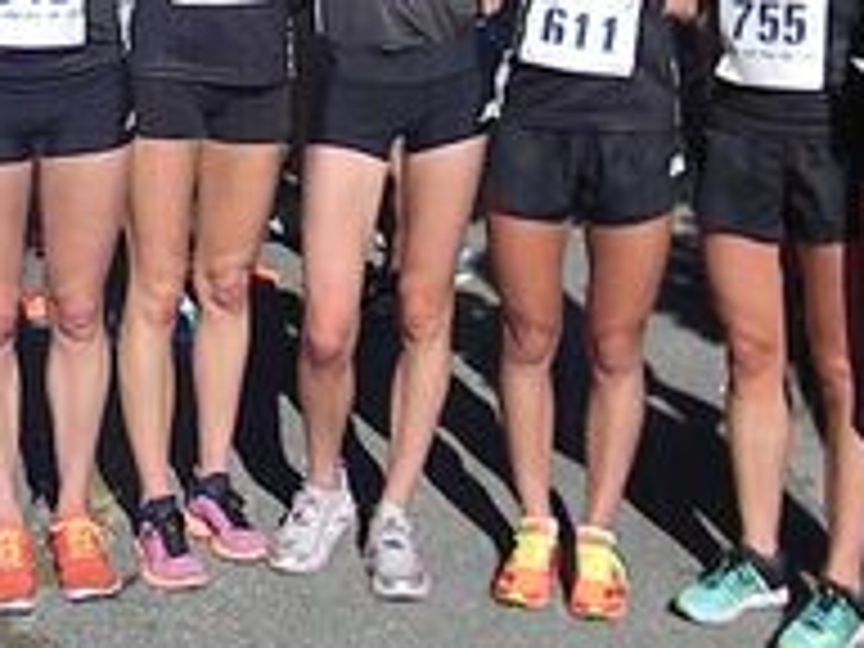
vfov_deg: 20.0
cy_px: 166
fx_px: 1822
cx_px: 274
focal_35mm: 73
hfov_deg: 26.5
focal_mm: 6.4
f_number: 7.4
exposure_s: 1/1900
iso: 666
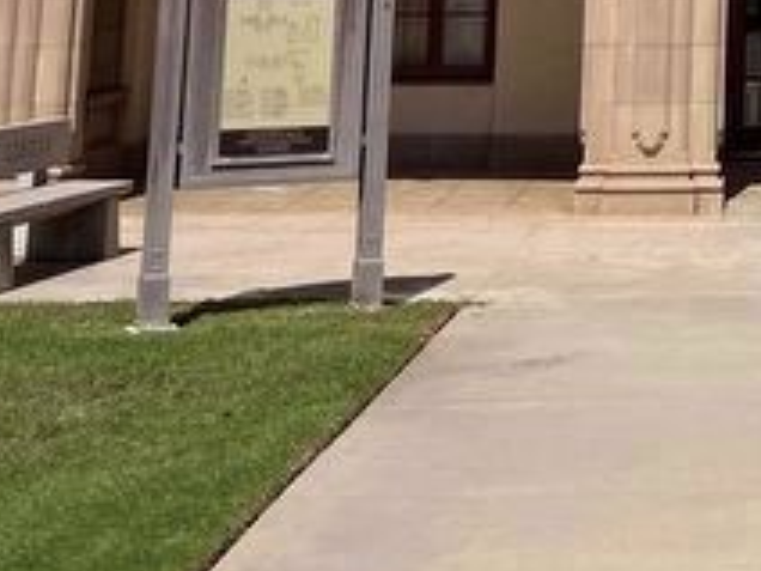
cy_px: -438
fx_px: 2154
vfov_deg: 13.6
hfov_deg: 18.7
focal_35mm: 98
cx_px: 976
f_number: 1.6
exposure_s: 1/6494
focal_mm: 5.1
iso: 50
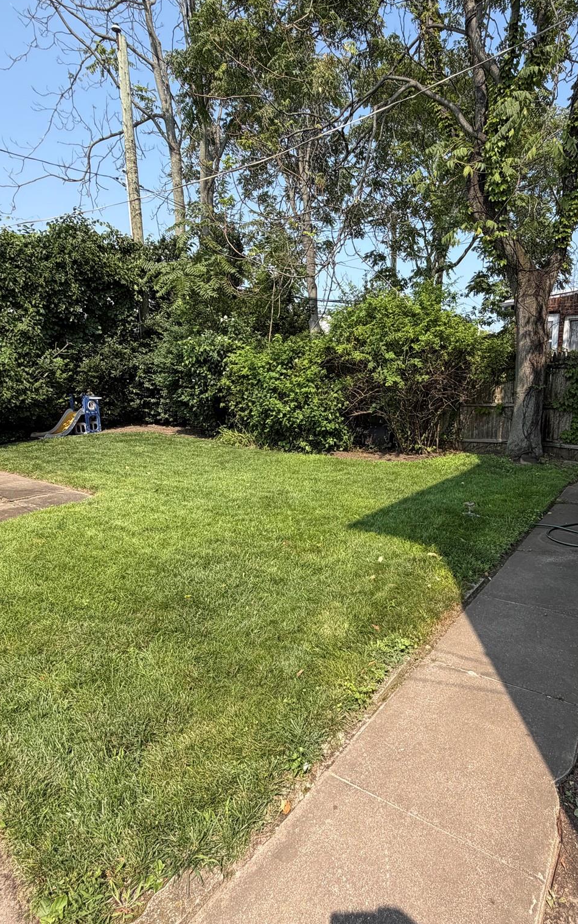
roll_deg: +0.9
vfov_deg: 85.1
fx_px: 504
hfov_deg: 59.0
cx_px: 358
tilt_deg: -11.6
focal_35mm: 20
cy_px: 460
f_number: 2.2
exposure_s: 1/770
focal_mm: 2.22
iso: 40
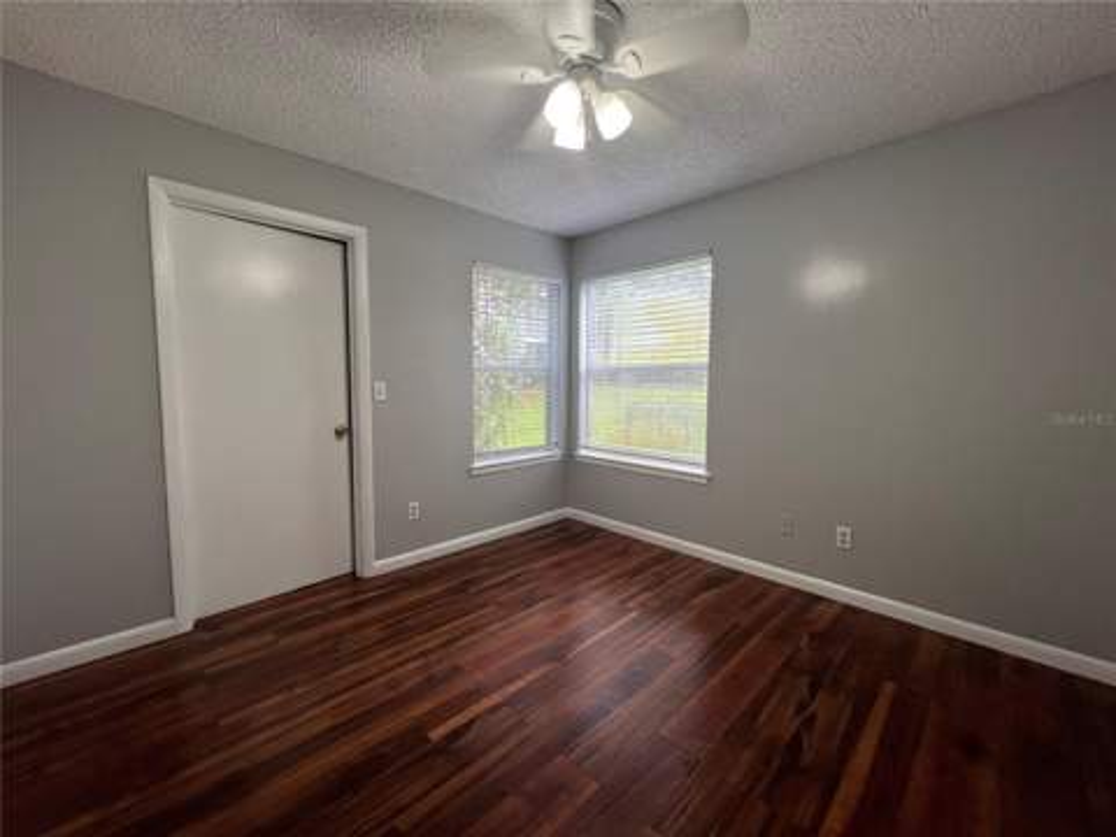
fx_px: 419
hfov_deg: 106.2
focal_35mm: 13
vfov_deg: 89.9
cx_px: 558
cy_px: 418
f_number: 1.8
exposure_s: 1/120
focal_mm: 1.57
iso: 125
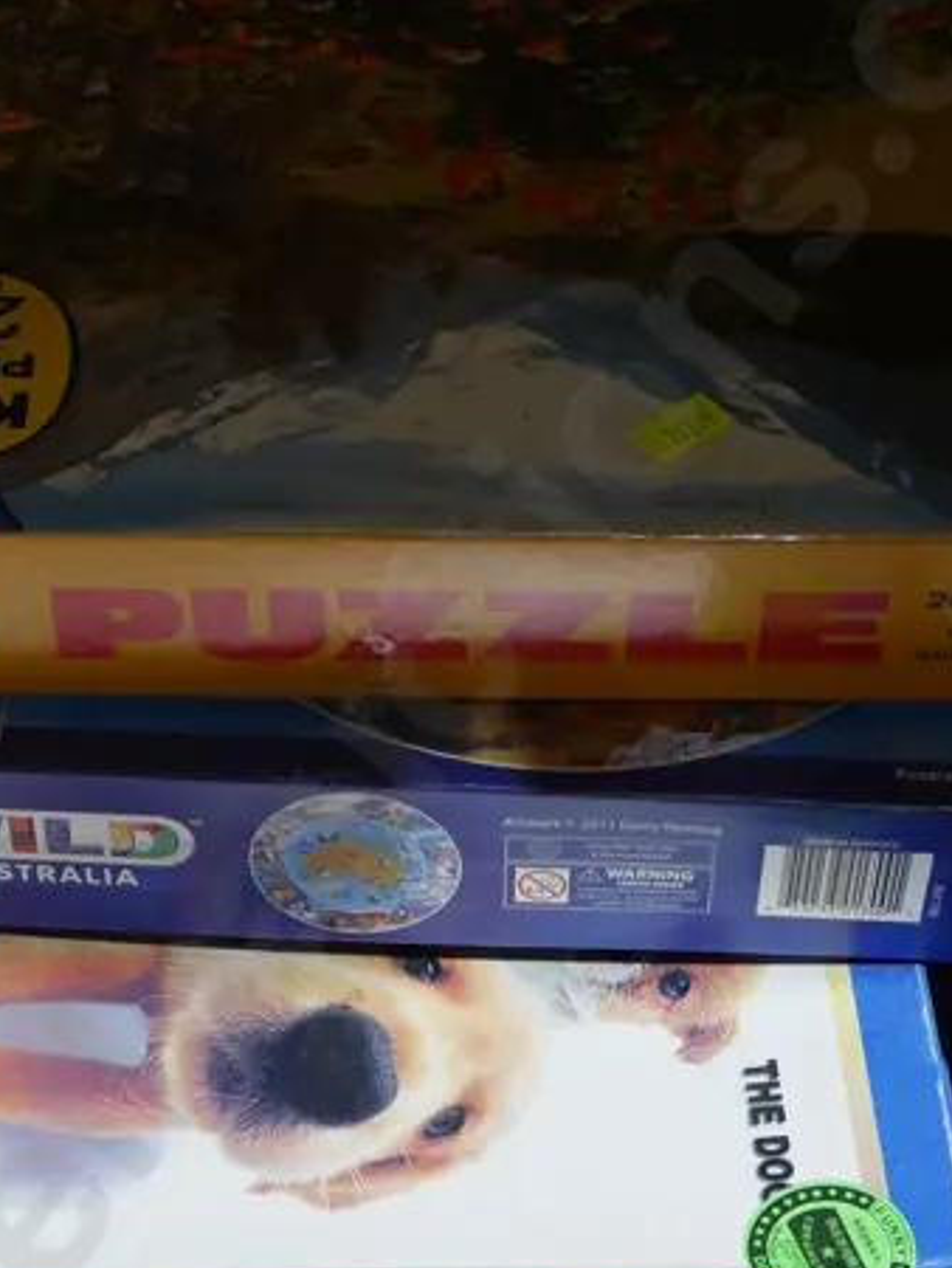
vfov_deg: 23.8
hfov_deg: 18.0
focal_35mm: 82
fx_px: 3004
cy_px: 764
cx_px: 376
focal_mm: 18
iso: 400
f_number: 4.5
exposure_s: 1/60
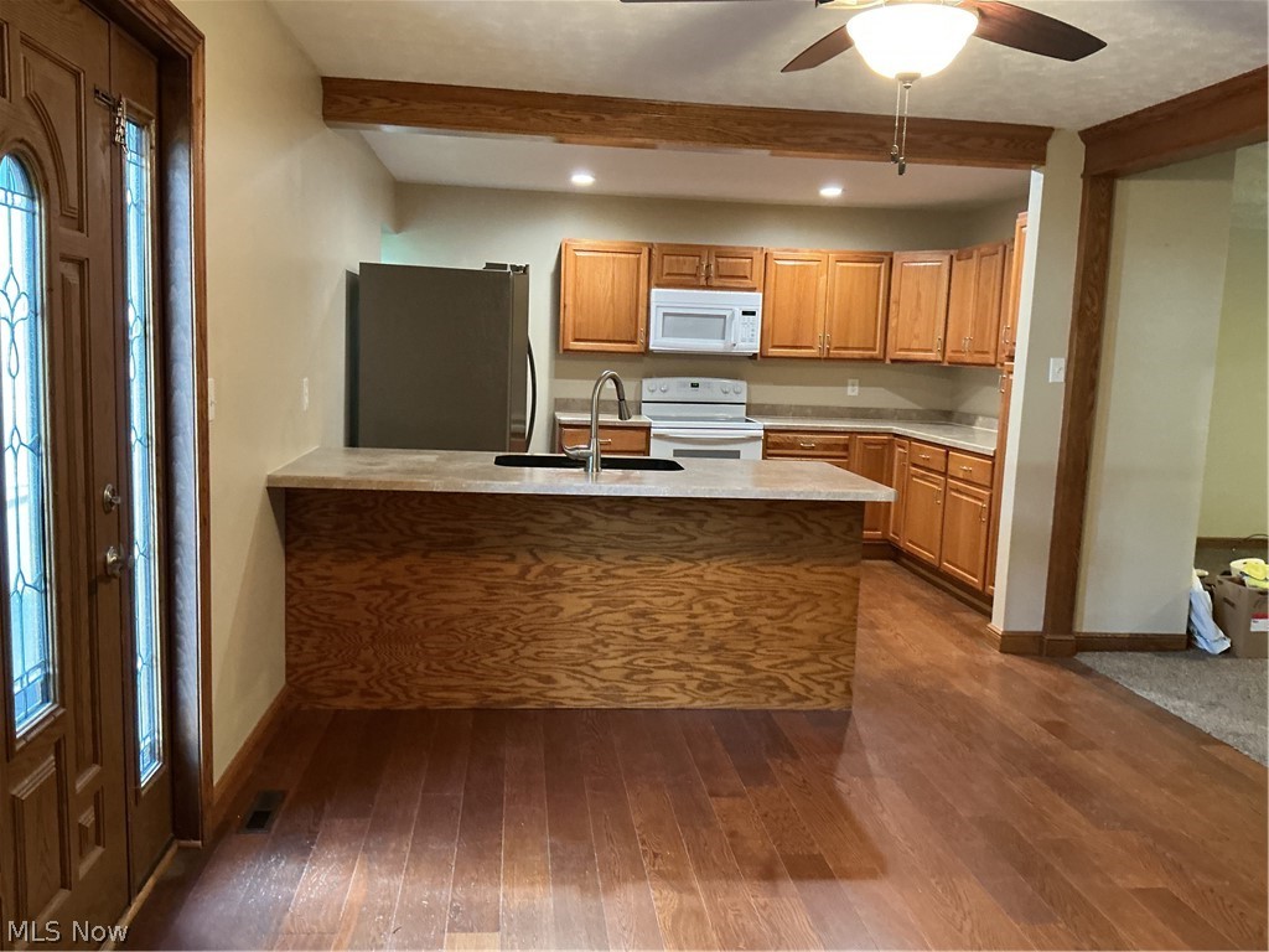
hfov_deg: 61.7
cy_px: 476
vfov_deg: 48.2
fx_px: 1063
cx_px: 634
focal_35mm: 29
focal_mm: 3
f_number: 1.8
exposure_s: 1/40
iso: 250
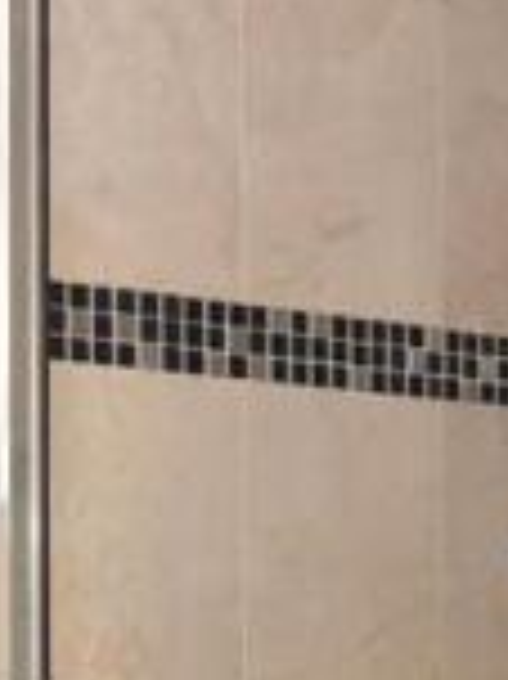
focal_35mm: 72
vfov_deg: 25.7
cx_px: -198
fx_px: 1412
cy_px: 673
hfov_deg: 18.6
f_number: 8
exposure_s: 1/6
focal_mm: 11.5
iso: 400
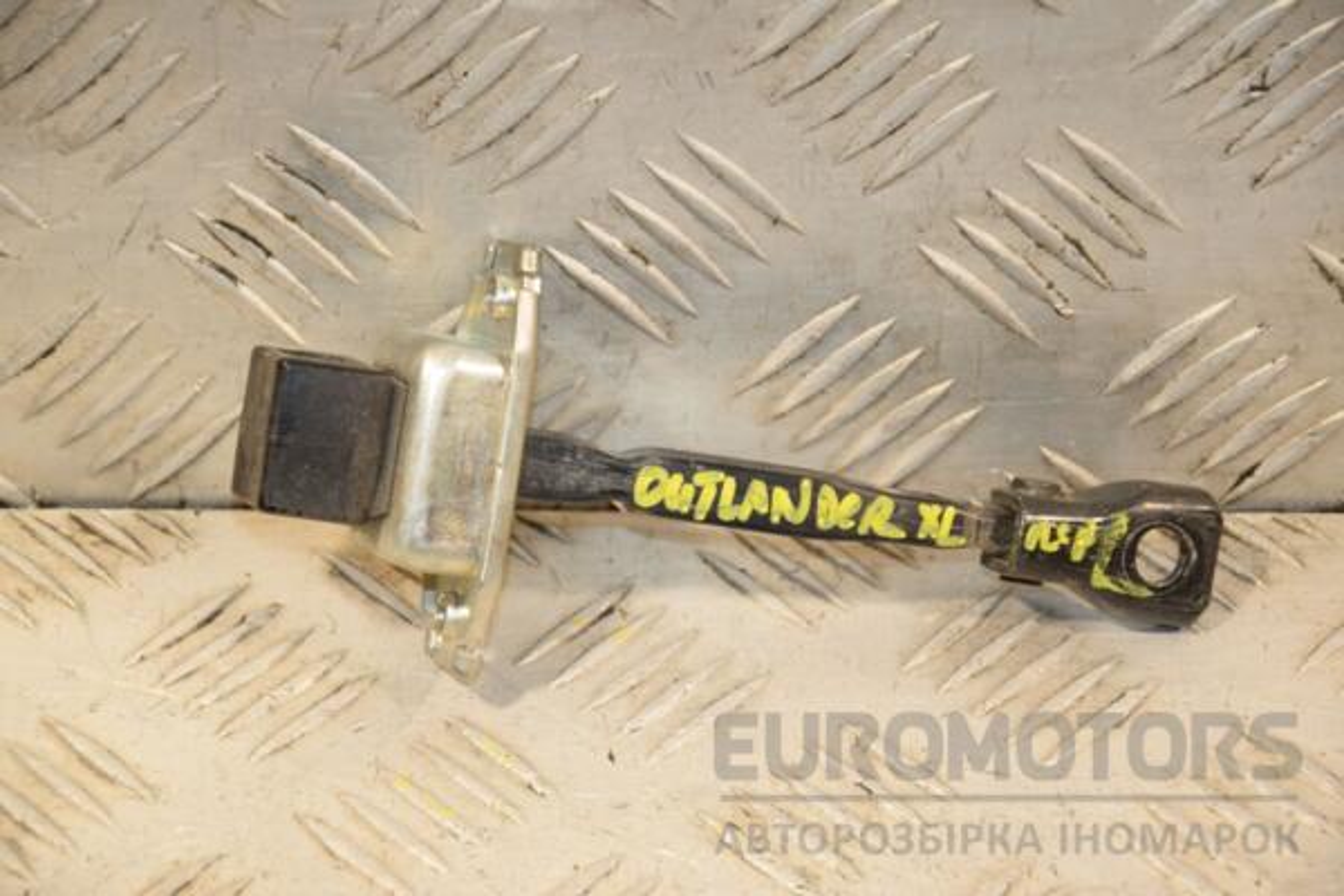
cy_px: 448
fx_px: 5488
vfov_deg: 9.3
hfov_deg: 14.0
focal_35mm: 147
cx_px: 672
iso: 800
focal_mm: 98
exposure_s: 1/200
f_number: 6.3
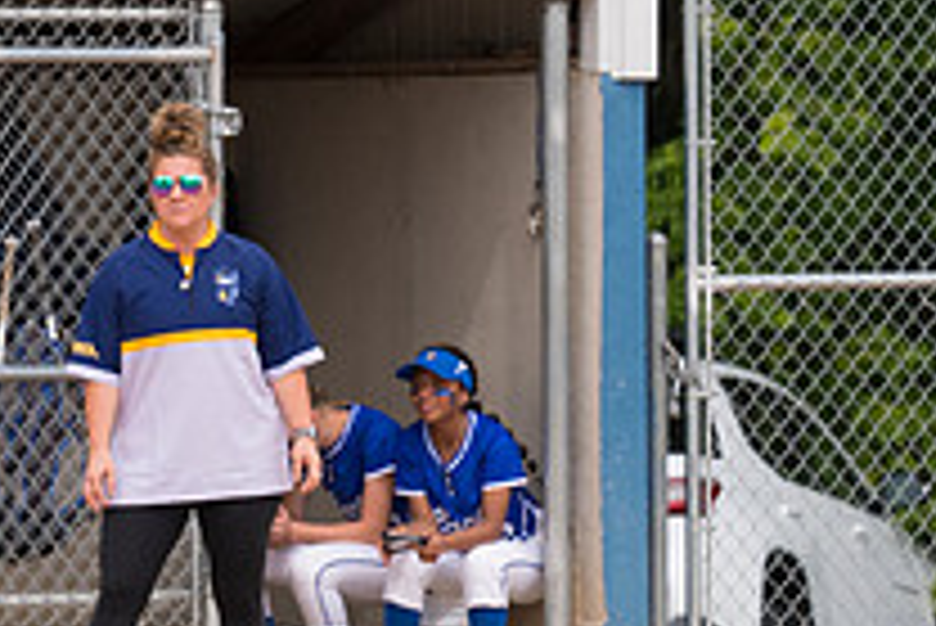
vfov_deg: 1.6
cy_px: 428
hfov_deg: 2.5
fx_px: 21724
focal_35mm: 835
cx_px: -328
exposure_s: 1/1600
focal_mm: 200
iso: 320
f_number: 5.6
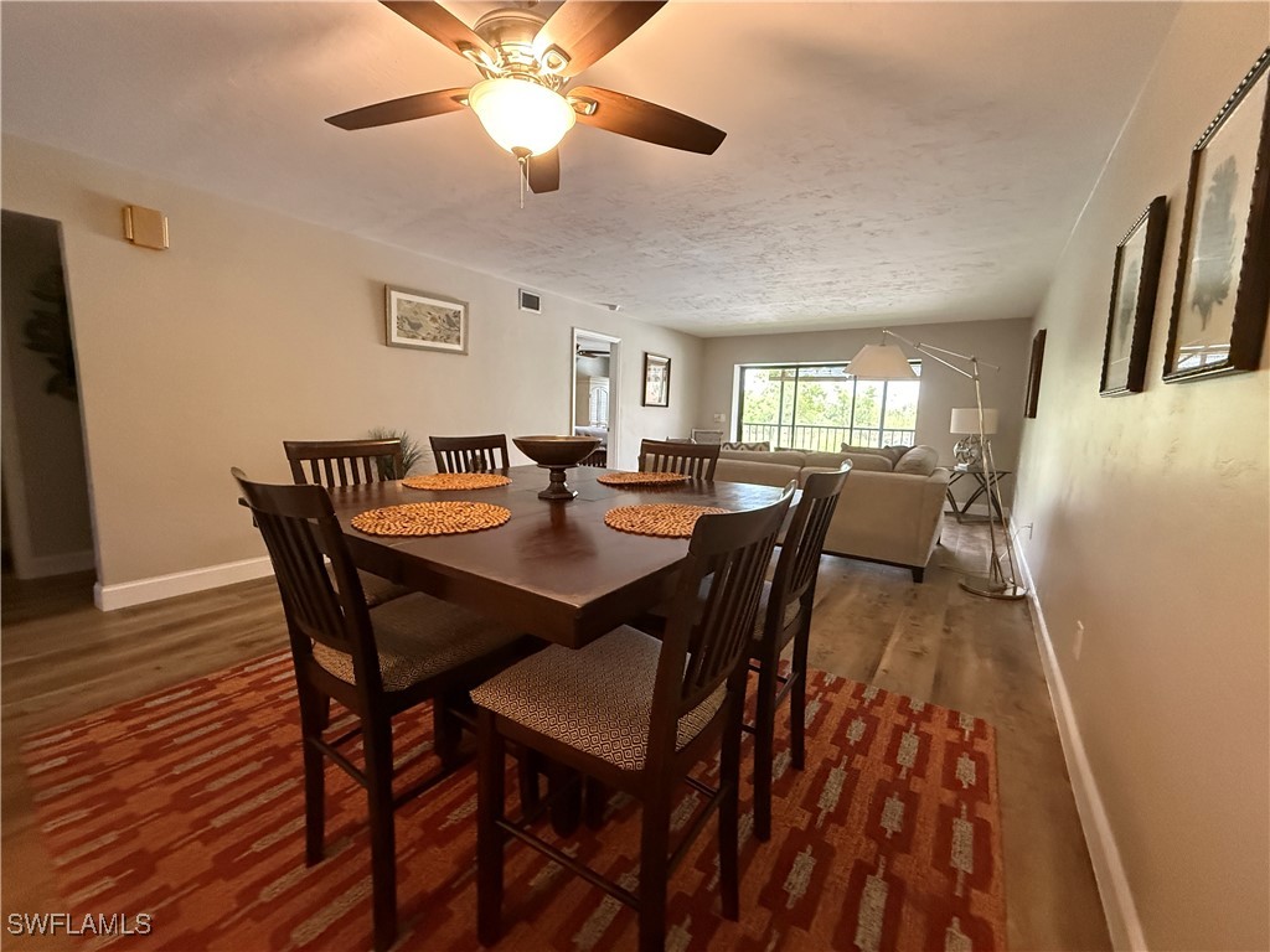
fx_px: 514
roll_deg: -1.8
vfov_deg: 85.7
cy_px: 476
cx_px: 635
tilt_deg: -6.5
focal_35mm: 14
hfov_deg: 102.1
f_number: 2.2
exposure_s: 1/60
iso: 800
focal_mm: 2.22
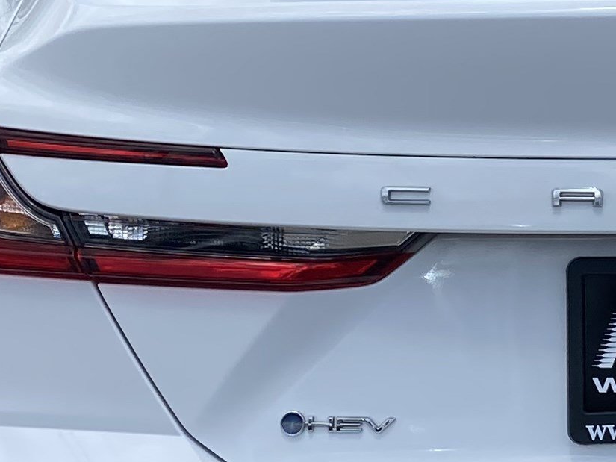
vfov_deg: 11.6
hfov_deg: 15.1
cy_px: 63
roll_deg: -0.2
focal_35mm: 127
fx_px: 2260
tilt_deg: -11.5
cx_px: 688
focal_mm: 4.25
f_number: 1.8
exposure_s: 1/4115
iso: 32
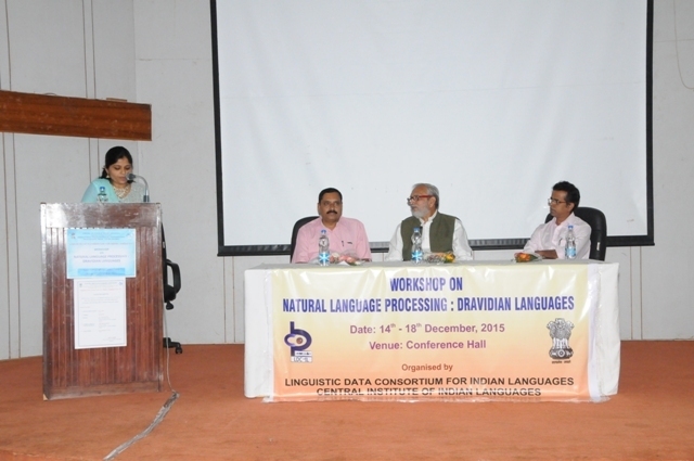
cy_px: 230
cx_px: 347
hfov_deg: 41.2
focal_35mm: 48
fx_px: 924
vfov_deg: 28.0
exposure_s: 1/125
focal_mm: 32
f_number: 9
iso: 3200
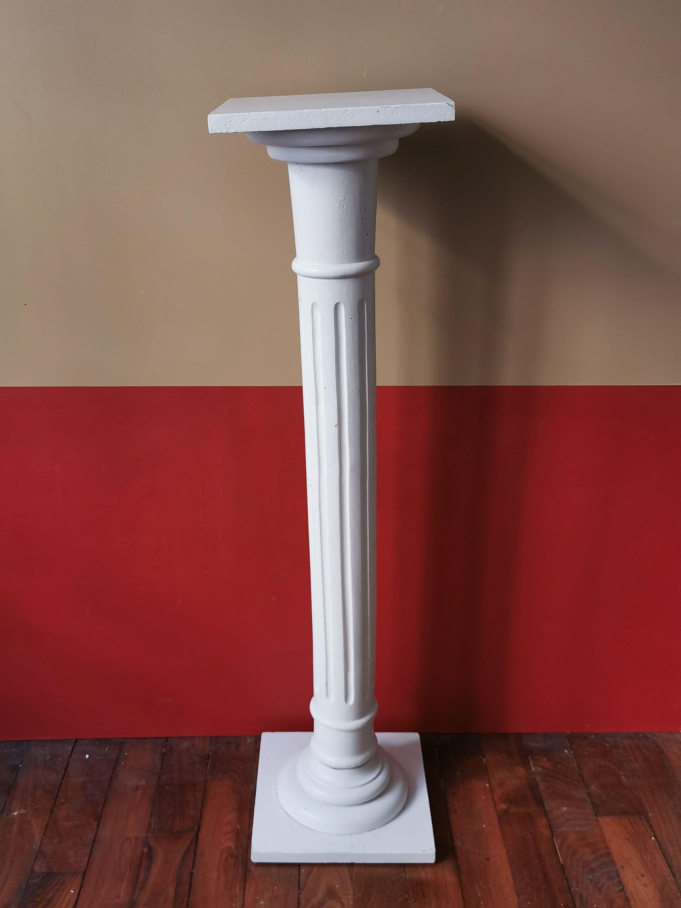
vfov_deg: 50.1
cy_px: 454
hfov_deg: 38.7
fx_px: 971
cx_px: 340
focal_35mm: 37
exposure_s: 1/50
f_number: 1.8
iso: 160
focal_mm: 5.58
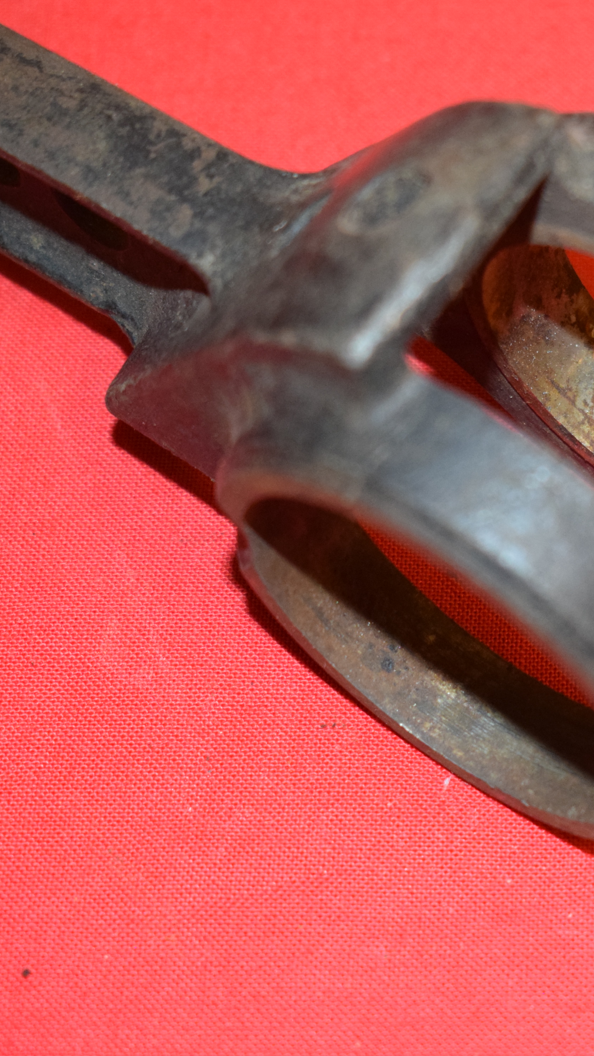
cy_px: 528
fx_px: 2990
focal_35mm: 107
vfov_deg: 20.0
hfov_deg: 11.2
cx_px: 618
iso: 2000
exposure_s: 1/125
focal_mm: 45
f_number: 5
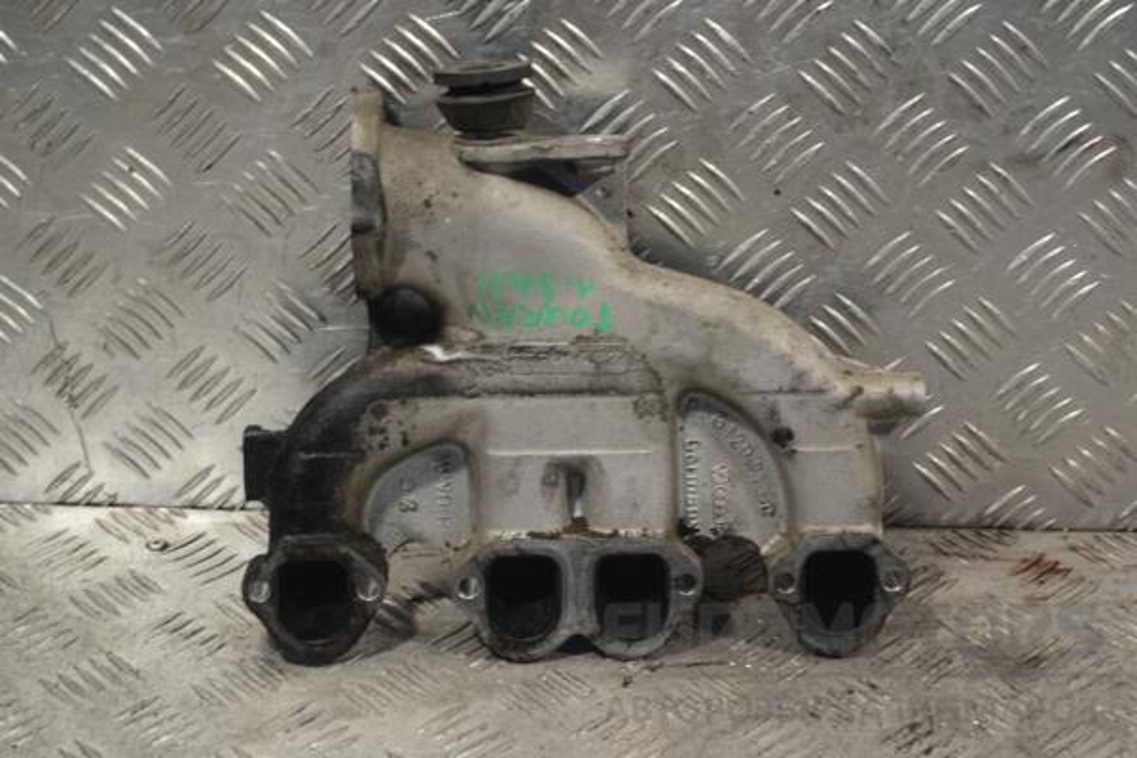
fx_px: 2605
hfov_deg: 24.6
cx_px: 568
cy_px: 379
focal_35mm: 82
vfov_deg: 16.6
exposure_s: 1/30
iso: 220
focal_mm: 55
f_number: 5.6
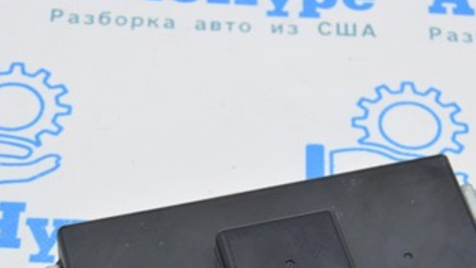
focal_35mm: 120
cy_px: 263
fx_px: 1515
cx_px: 271
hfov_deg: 17.8
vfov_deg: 10.0
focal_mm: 38
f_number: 5.6
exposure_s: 1/20
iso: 400
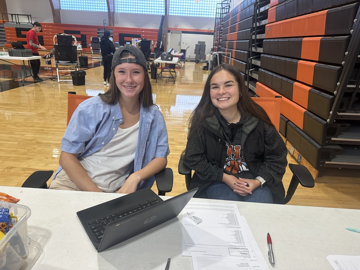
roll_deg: -3.2
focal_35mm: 24
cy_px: 135
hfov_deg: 71.6
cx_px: 180
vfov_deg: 56.8
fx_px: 250
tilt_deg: -19.0
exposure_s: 1/120
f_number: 1.78
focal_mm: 6.86
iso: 100
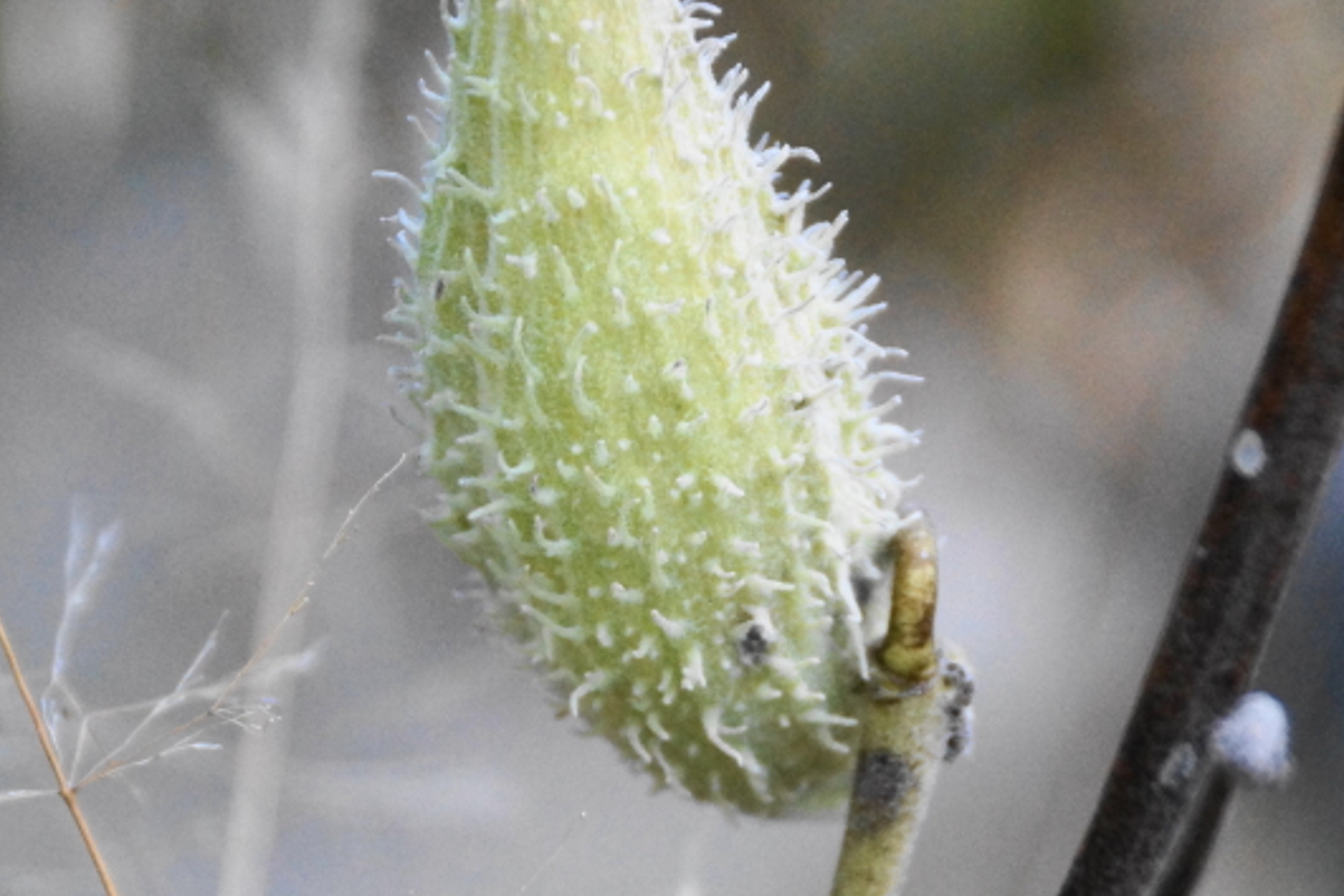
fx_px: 12655
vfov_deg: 4.1
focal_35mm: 339
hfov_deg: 6.1
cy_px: 273
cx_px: 633
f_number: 5.6
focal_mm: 120
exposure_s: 1/200
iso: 1600
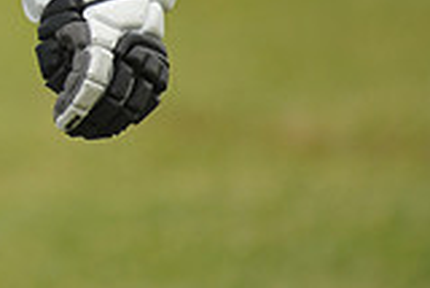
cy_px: -175
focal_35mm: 1449
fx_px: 17323
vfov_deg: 1.0
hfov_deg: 1.4
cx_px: -202
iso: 800
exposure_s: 1/2000
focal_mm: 400
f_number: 4
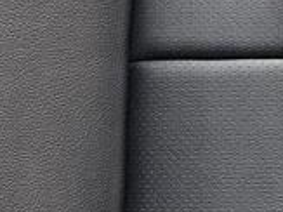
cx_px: 903
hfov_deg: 8.7
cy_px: 149
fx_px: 1479
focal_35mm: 181
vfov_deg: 8.2
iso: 64
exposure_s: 1/180
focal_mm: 6.3
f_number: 1.7
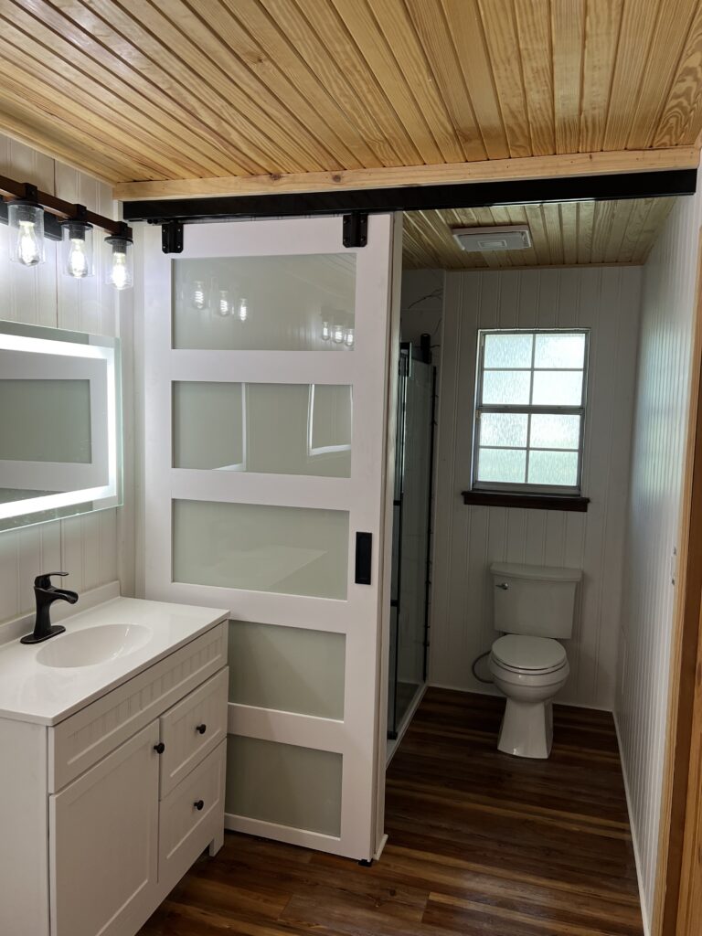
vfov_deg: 67.3
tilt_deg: -4.5
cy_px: 468
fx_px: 703
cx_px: 351
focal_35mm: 26
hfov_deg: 53.1
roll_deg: -0.8
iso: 100
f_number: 1.5
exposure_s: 1/120
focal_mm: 5.7
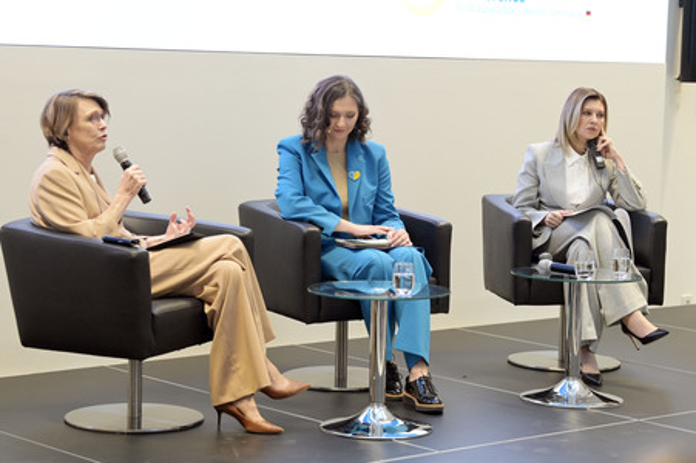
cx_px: 348
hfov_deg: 22.6
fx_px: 1739
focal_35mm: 90
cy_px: 232
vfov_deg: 15.2
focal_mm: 90
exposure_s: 1/400
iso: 4000
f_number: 4.5
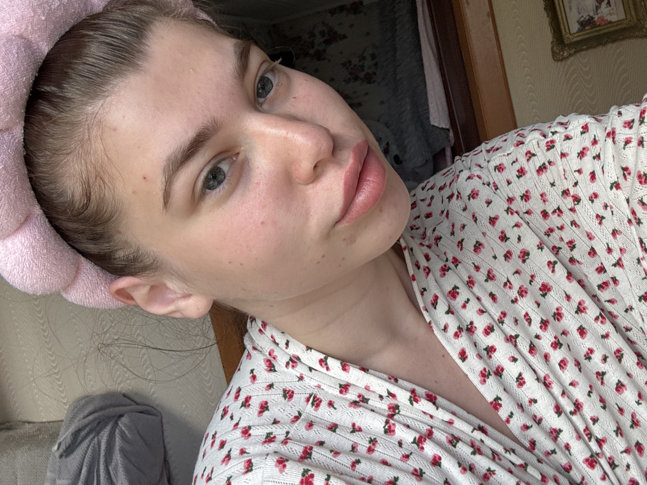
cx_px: 344
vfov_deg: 42.2
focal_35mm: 33
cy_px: 150
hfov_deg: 55.3
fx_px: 617
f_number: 1.9
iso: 40
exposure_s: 1/121
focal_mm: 2.69
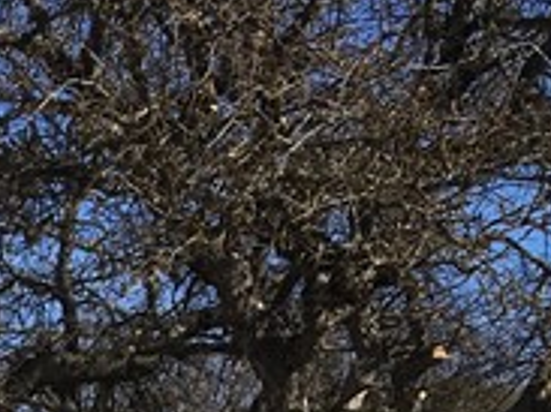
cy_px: 1128
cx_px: -843
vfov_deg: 8.1
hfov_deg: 10.3
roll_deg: +0.4
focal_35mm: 162
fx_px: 2577
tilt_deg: -3.8
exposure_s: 1/1876
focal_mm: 4.15
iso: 25
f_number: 2.2
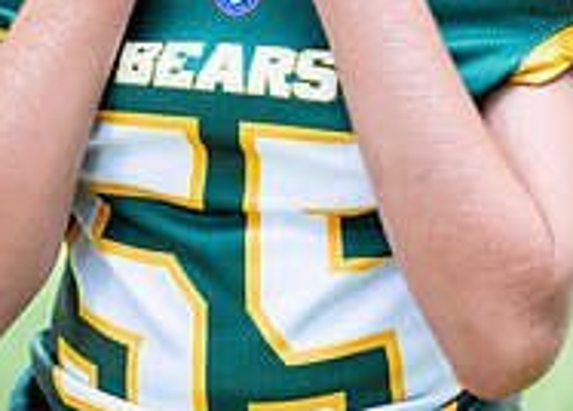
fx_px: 3356
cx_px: 277
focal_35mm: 206
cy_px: -220
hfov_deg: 9.8
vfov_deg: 6.9
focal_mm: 50
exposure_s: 1/1250
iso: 320
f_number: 1.2
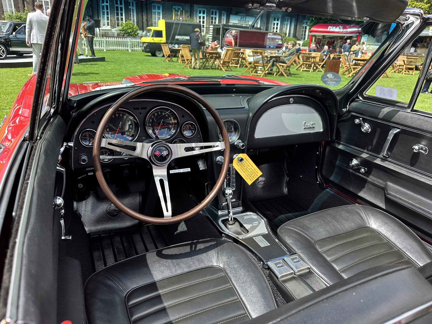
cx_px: 216
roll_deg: -2.4
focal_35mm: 24
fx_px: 300
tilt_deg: -20.5
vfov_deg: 56.8
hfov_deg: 71.6
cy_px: 162
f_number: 1.78
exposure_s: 1/903
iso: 80
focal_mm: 6.86
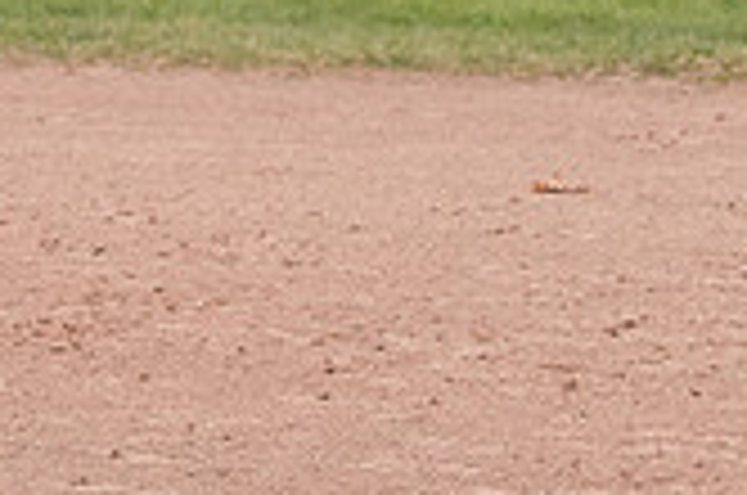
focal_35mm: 759
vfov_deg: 1.8
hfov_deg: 2.7
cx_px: -454
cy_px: 230
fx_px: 15719
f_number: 5.6
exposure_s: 1/1600
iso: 640
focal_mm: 145
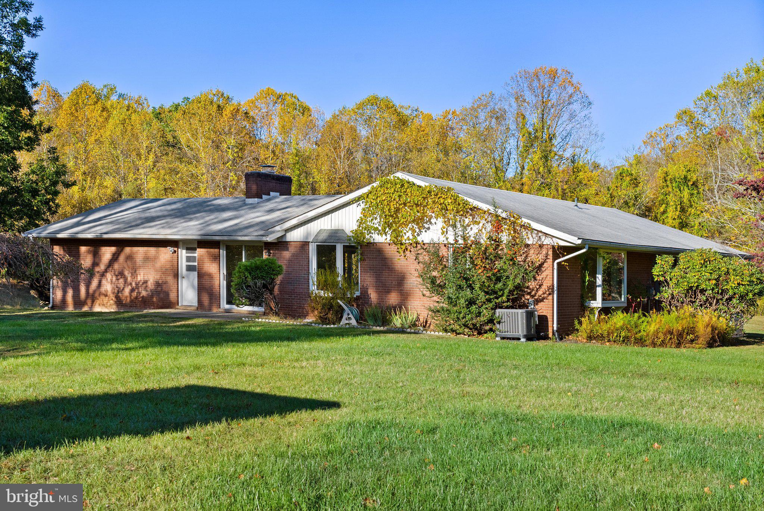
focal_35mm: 43
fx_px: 913
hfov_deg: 45.4
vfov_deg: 31.2
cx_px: 382
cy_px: 256
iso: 640
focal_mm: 43
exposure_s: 1/320
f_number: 8
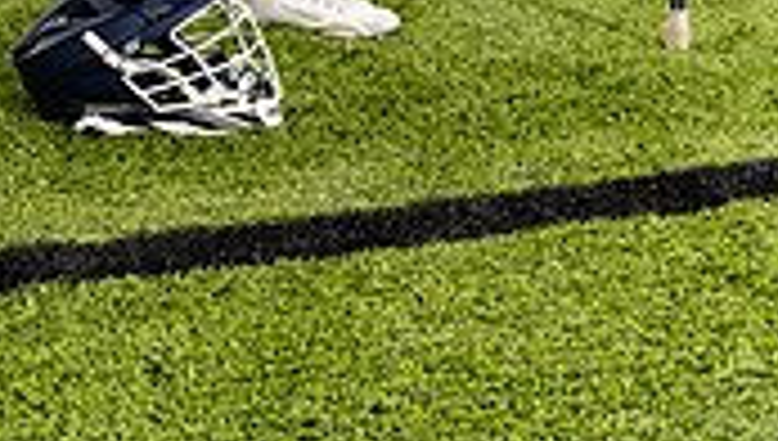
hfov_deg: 20.1
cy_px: -504
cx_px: 306
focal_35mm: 106
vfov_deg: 10.4
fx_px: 2190
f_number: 7.1
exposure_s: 1/250
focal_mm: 39
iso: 250
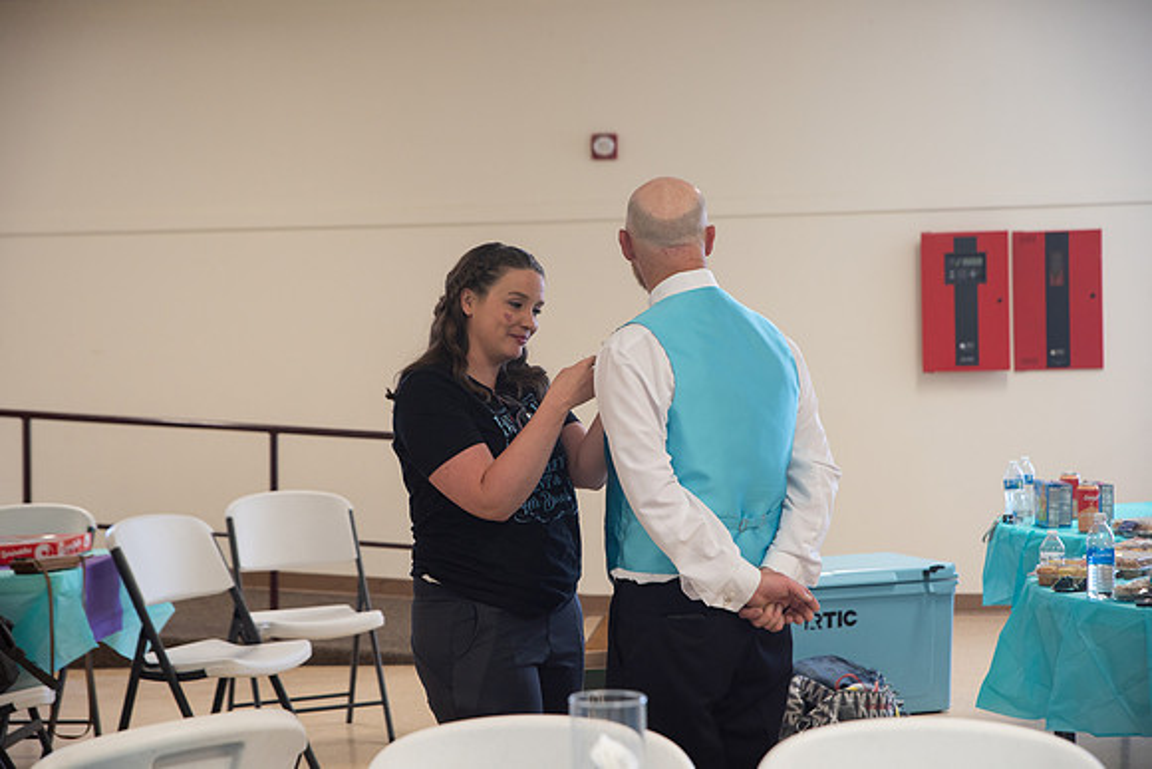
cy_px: 384
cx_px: 576
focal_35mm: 70
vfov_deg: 19.5
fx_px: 2240
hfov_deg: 28.8
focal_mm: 70
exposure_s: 1/160
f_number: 3.5
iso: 200
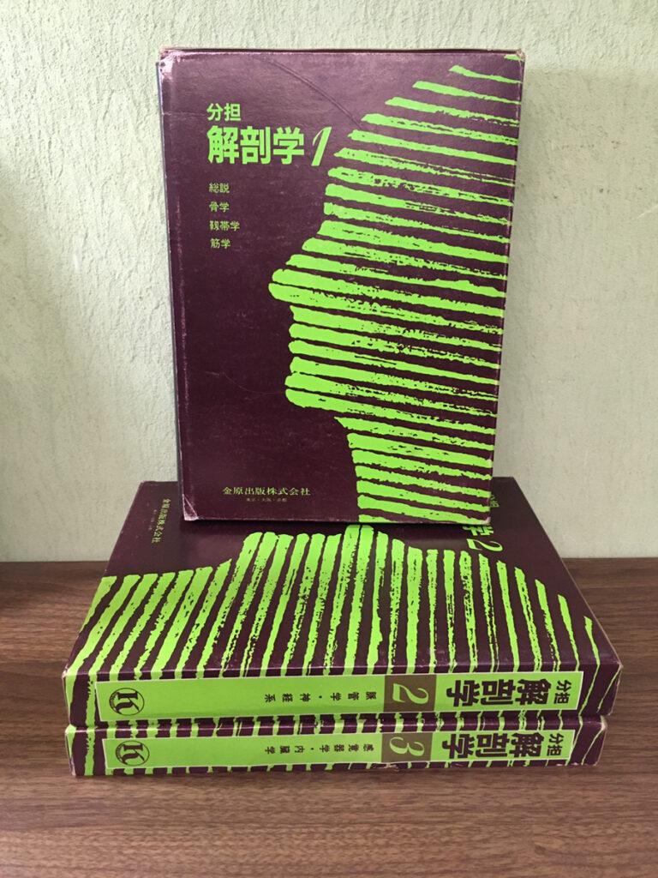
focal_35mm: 29
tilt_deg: -25.3
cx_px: 329
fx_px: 735
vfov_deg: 61.7
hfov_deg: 48.2
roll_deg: +0.5
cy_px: 439
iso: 200
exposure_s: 1/30
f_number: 2.2
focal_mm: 4.15
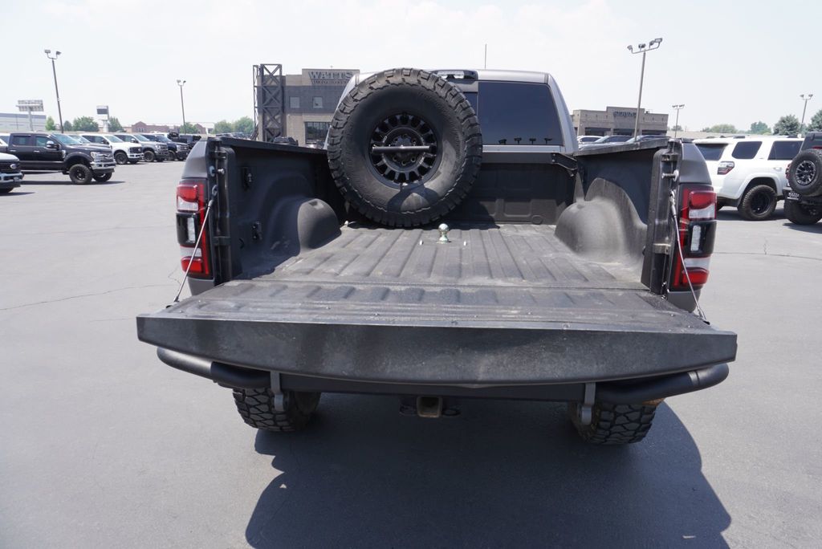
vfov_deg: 53.2
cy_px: 274
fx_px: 548
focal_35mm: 24
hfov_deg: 73.7
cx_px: 411
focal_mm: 16
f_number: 6.3
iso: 100
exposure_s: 1/160
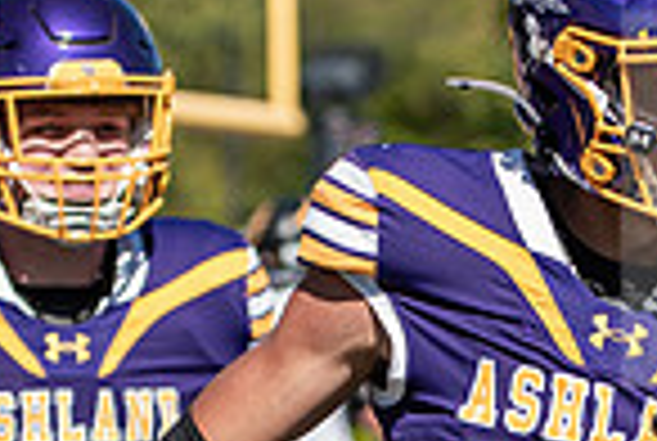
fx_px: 5431
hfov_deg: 6.9
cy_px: 556
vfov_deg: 4.6
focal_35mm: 297
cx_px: 486
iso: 125
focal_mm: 75
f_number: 3.2
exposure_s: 1/1600
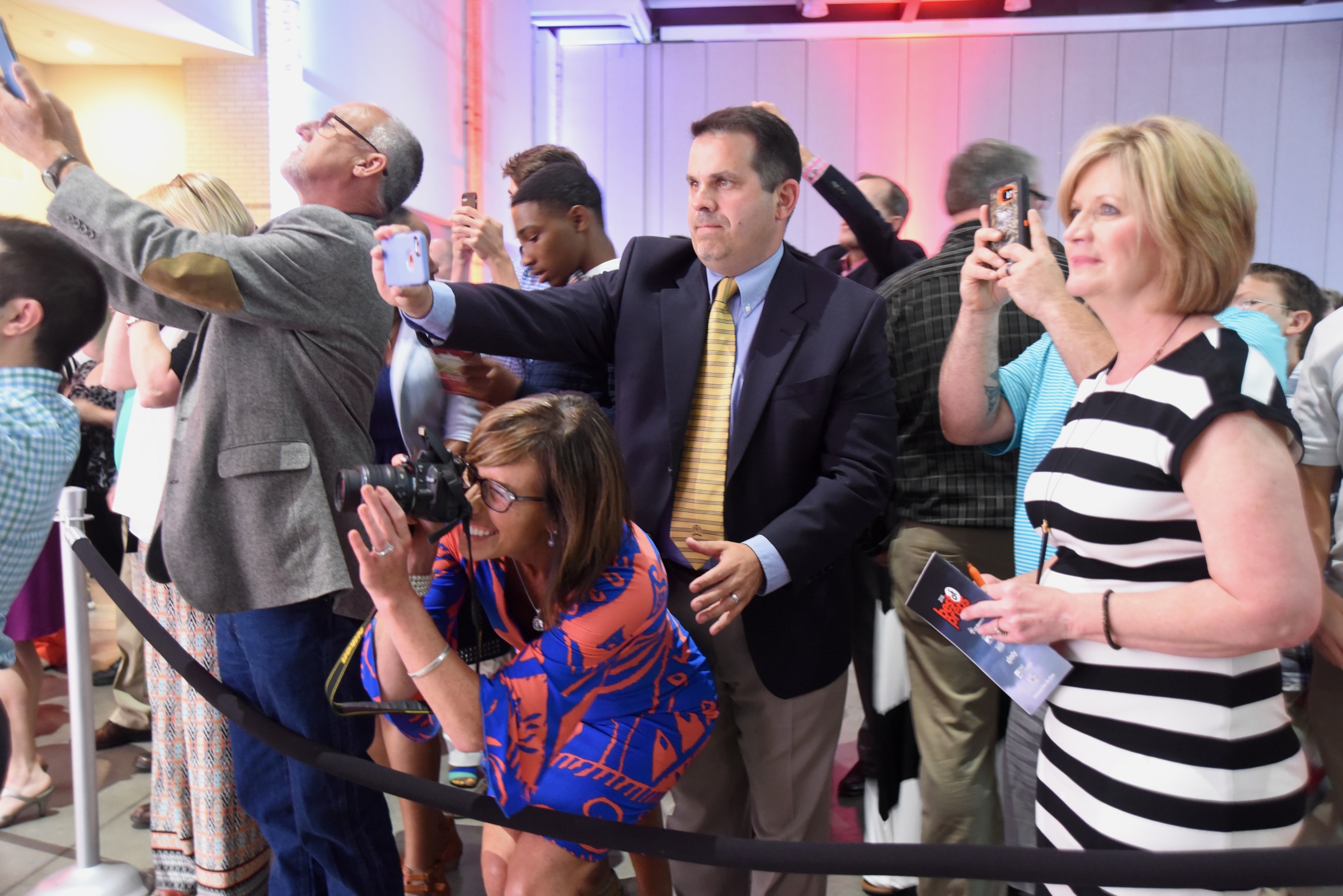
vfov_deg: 37.9
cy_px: 448
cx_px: 672
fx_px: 1306
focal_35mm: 35
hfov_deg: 54.4
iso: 4000
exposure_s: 1/13
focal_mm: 35
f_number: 3.2
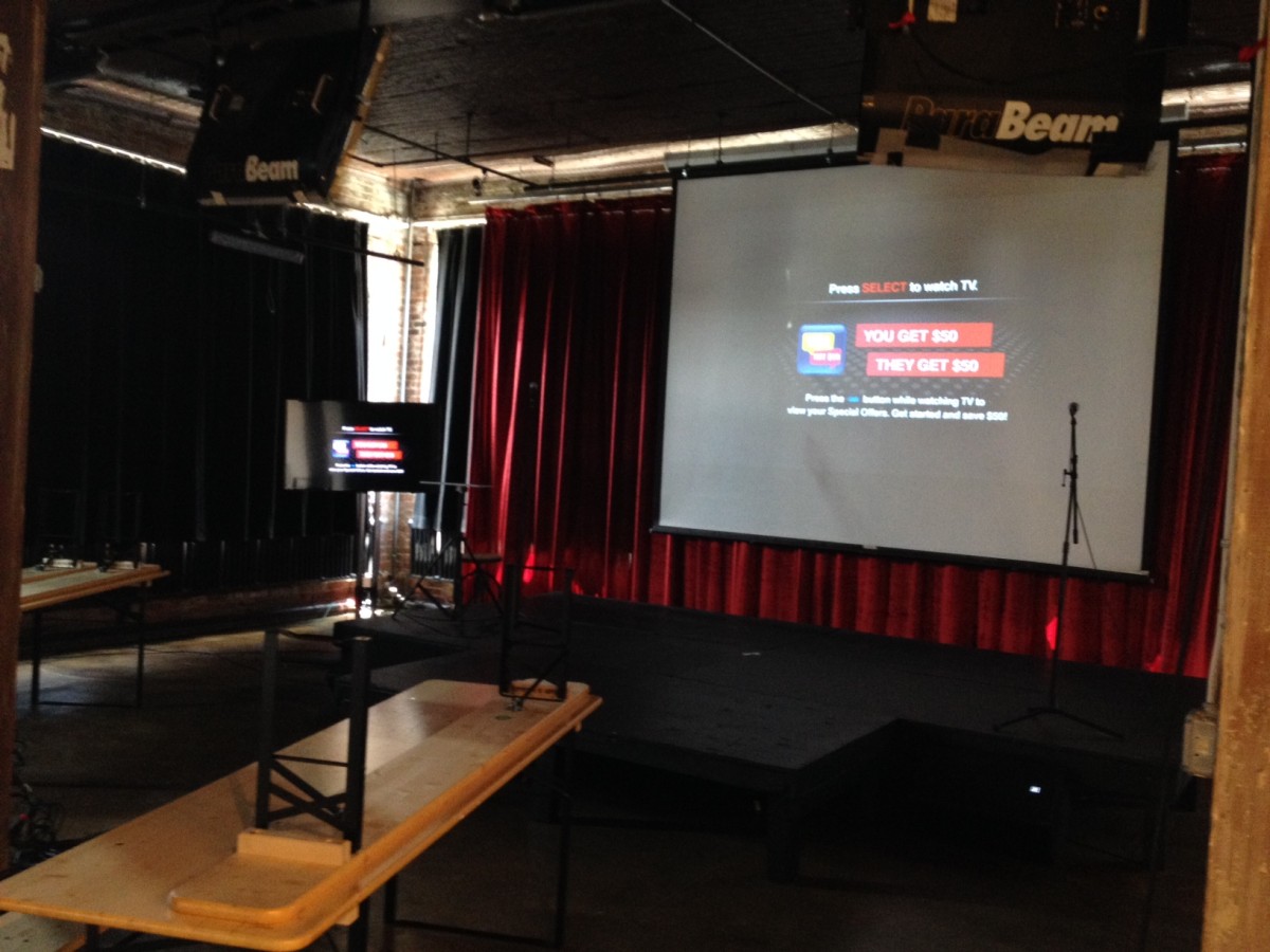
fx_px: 1284
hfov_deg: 52.6
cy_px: 476
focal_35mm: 35
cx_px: 635
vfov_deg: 40.7
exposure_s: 1/20
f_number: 2.4
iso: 250
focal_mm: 4.28
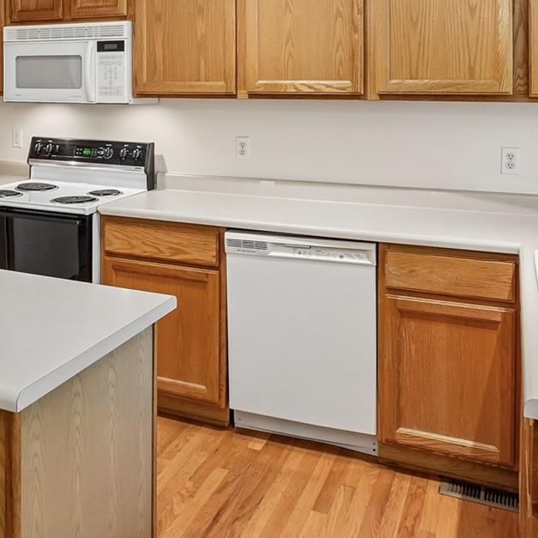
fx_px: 686
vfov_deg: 40.5
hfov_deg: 41.8
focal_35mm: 39
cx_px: 150
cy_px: 84
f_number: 8
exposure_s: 1/10
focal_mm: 12
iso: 400
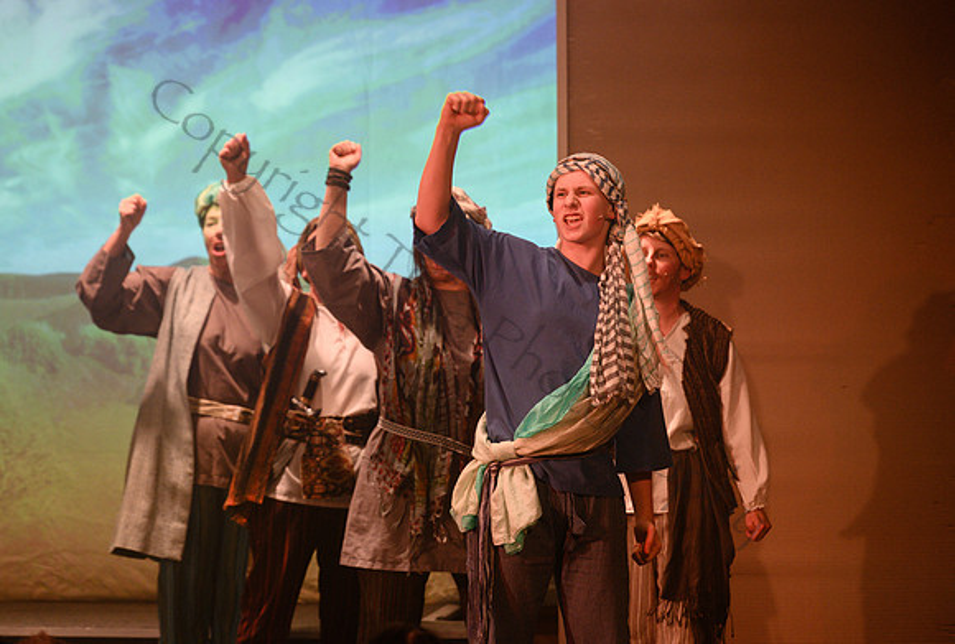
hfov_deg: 9.6
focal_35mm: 213
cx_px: 405
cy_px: 277
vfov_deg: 6.5
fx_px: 5658
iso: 640
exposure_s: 1/320
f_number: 2.8
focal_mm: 185
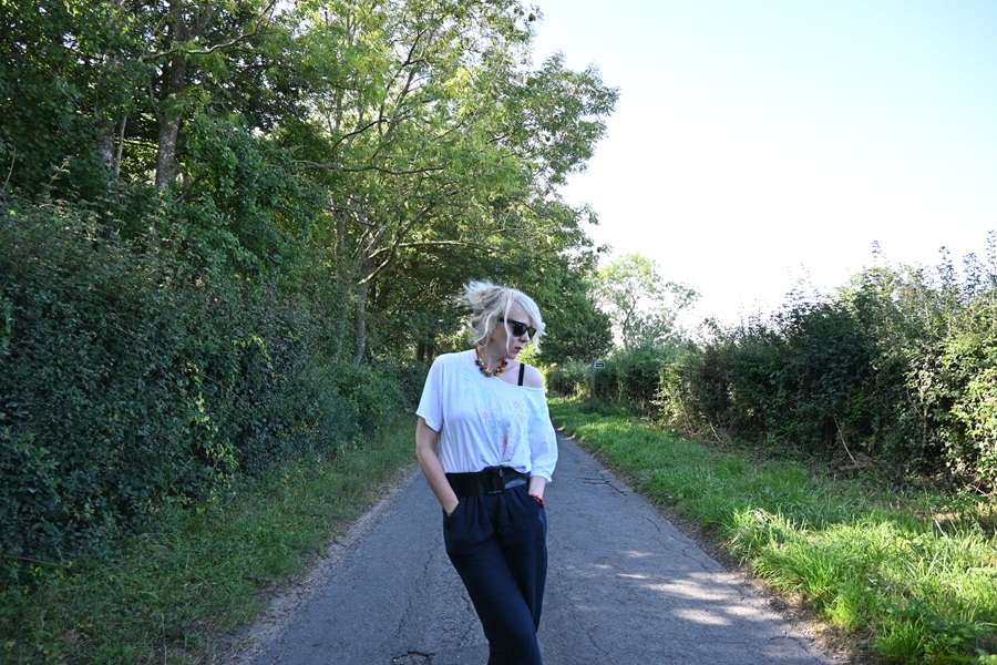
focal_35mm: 24
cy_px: 332
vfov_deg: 53.1
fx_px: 665
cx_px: 498
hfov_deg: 73.7
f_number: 4
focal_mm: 16
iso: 280
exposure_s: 1/250
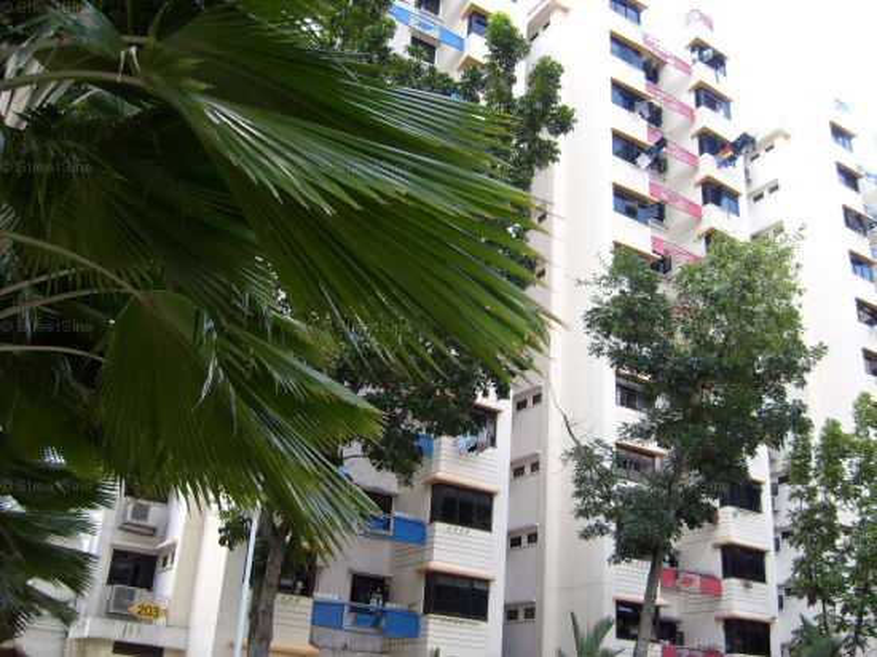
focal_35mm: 35
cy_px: 328
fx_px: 886
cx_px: 438
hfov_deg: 52.6
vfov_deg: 40.7
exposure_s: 1/180
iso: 80
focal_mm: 5.8
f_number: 2.8
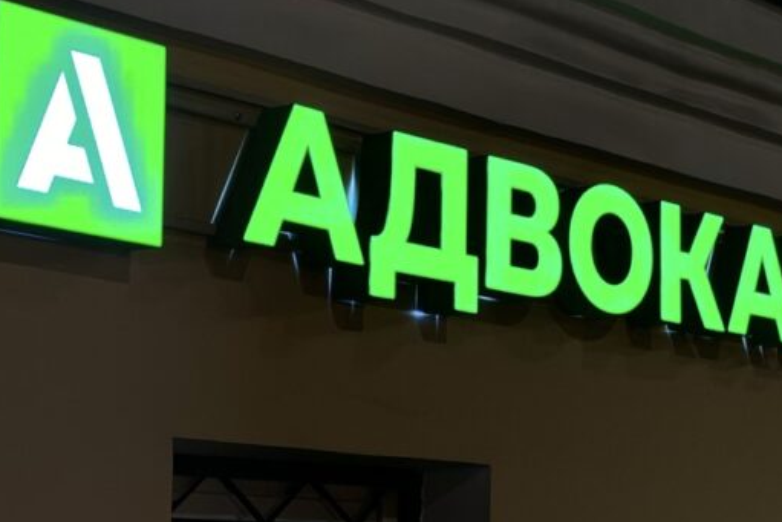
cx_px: 606
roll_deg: +0.2
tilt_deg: +7.3
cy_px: 358
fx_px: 2173
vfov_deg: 13.7
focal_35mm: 100
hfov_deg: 20.2
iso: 160
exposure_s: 1/50
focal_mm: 6.86
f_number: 1.78
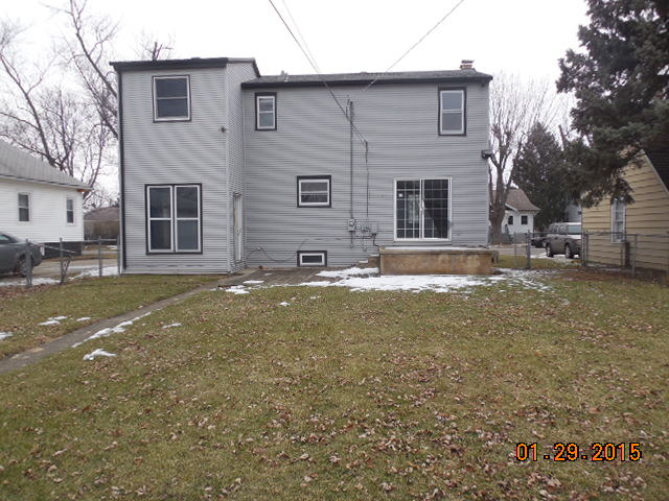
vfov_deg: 54.9
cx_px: 334
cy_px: 250
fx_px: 483
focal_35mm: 25
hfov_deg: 69.4
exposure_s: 1/80
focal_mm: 4.5
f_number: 3.3
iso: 125
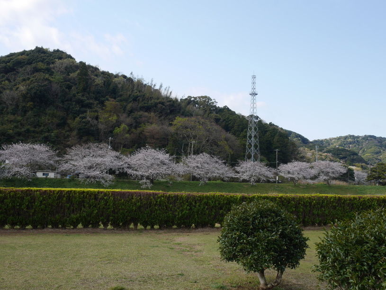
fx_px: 379
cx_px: 193
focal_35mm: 34
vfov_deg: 41.8
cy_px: 145
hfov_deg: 53.9
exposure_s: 1/250
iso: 200
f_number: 8
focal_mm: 17
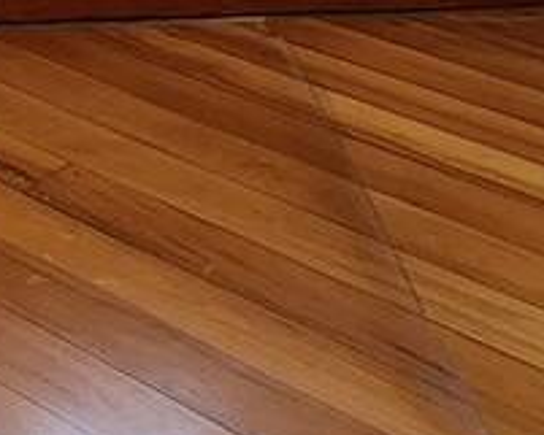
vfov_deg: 12.5
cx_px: 5
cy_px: -662
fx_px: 1466
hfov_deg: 20.4
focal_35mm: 91
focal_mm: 2.2
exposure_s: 1/60
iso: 320
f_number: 2.2
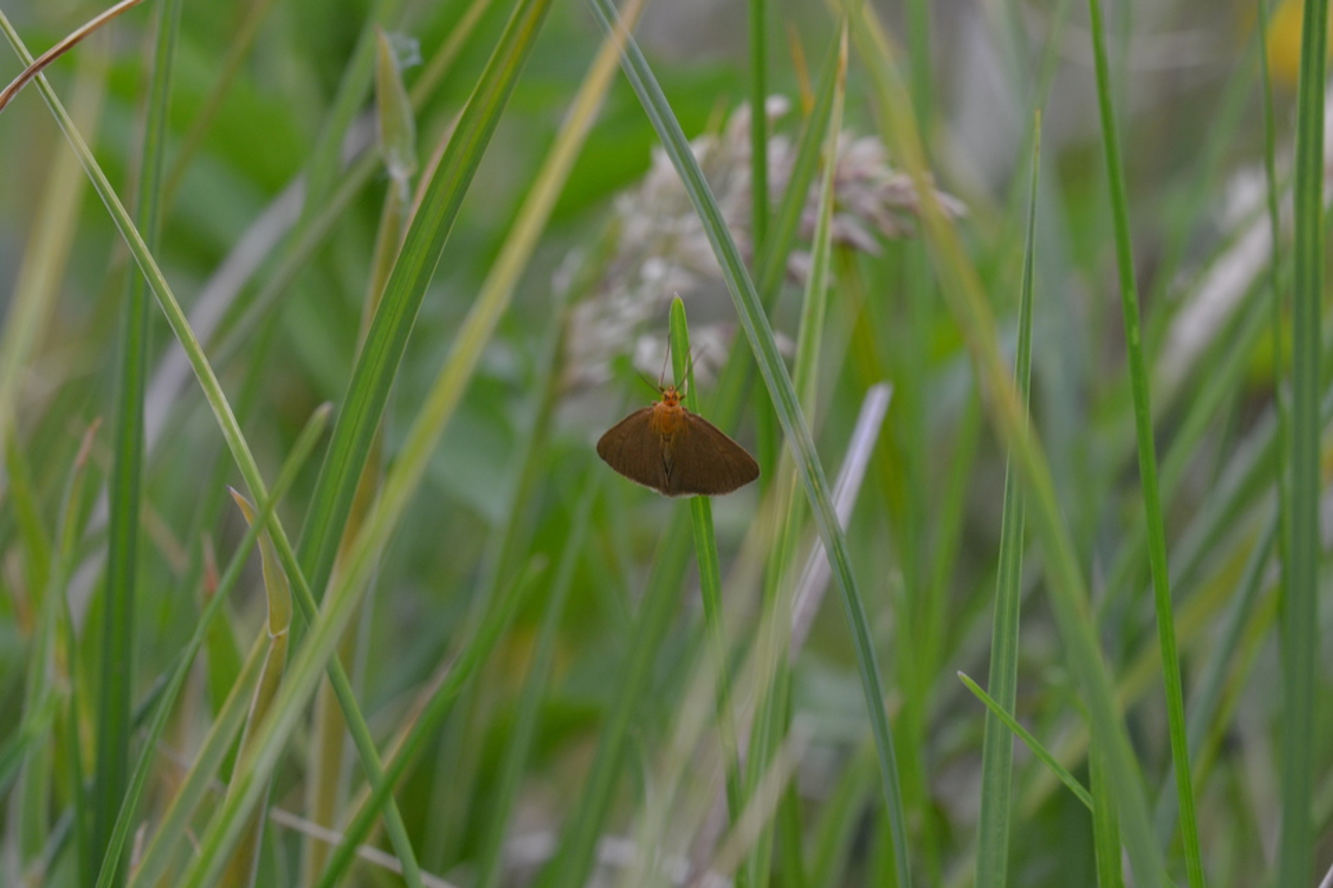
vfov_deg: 5.0
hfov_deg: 7.4
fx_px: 10274
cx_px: 666
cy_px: 444
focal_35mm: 278
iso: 400
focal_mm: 185
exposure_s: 1/125
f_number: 7.1
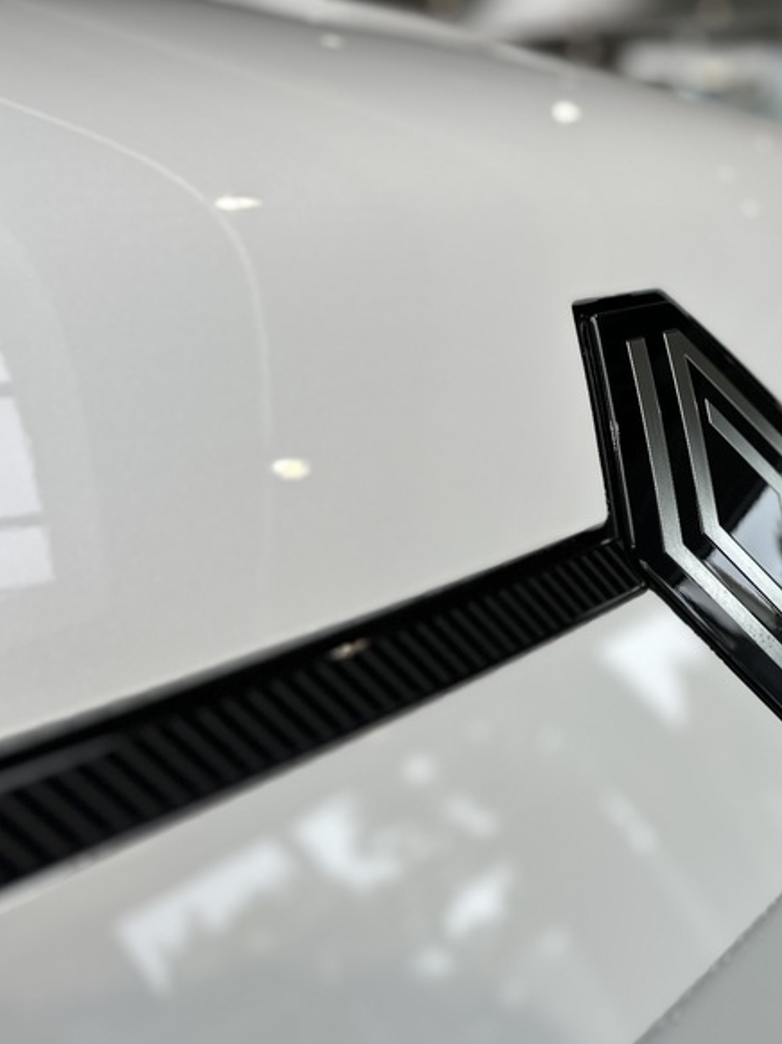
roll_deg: +0.2
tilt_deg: -18.3
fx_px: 995
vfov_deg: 55.4
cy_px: 535
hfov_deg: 40.5
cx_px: 664
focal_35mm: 33
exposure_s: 1/395
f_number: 1.78
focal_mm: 6.86
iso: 80
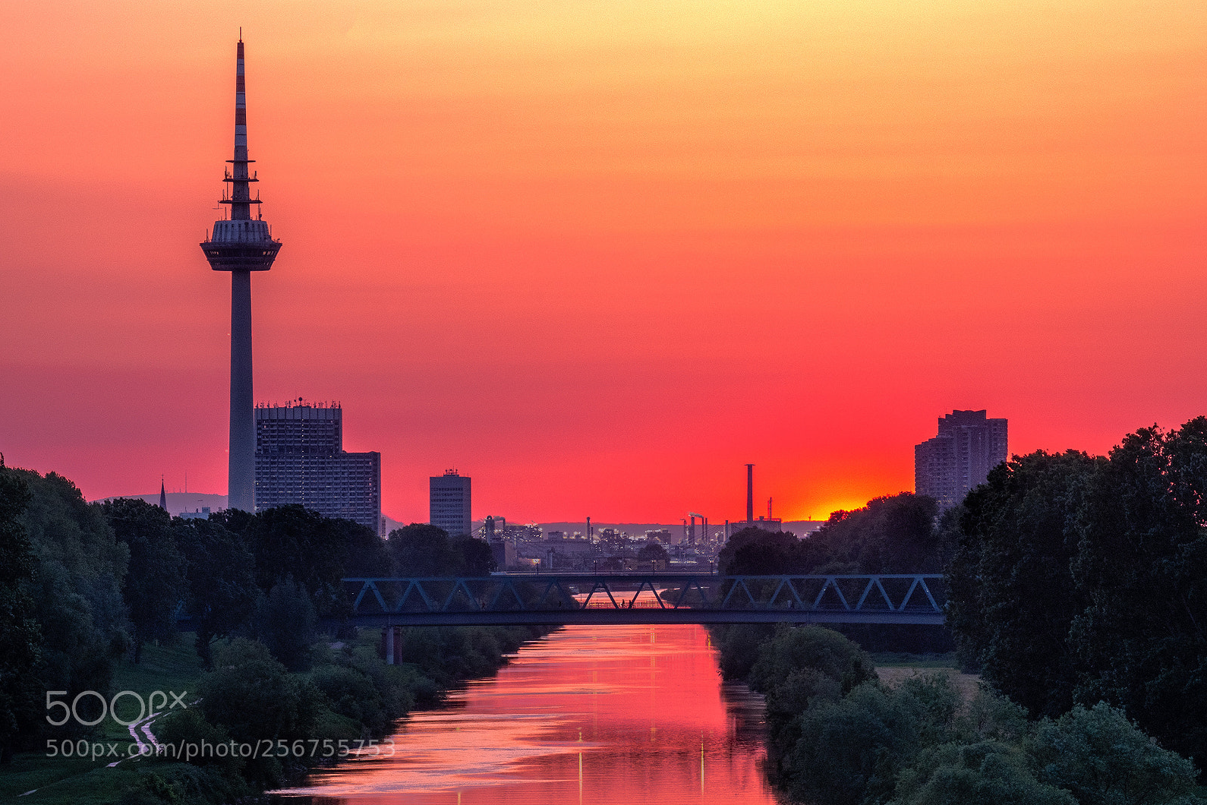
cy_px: 403
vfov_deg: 8.3
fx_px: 5565
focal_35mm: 166
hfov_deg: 12.4
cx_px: 606
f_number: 16
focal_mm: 110.3
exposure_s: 1/30
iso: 200
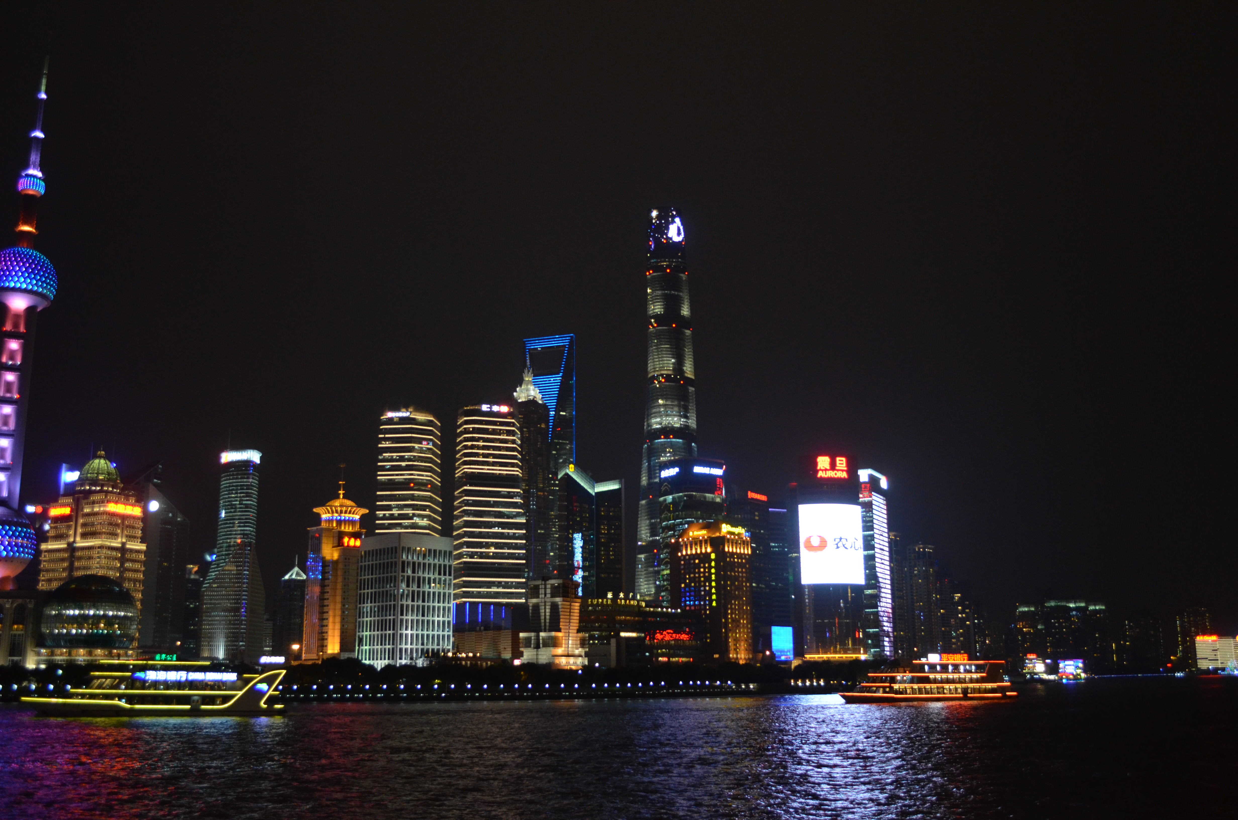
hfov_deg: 53.2
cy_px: 410
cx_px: 619
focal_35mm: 36
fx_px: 1235
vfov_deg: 36.7
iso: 1600
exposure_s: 1/40
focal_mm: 24
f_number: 4
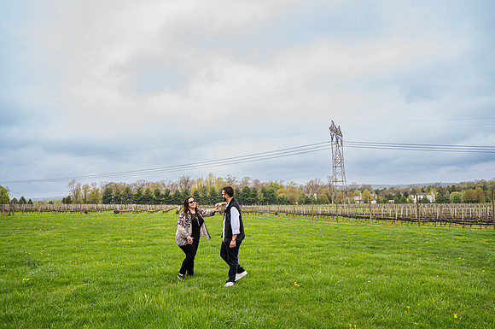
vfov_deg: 41.4
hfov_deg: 59.3
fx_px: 435
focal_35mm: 32
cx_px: 248
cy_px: 165
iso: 64
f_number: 5
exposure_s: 1/125
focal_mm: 31.5
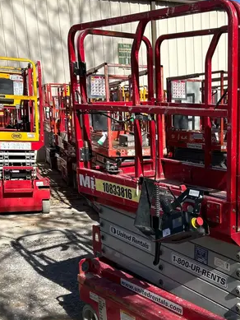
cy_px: 217
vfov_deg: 38.4
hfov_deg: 28.5
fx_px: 453
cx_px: 217
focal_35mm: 49
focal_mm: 5.7
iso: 50
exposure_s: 1/3257
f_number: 1.5
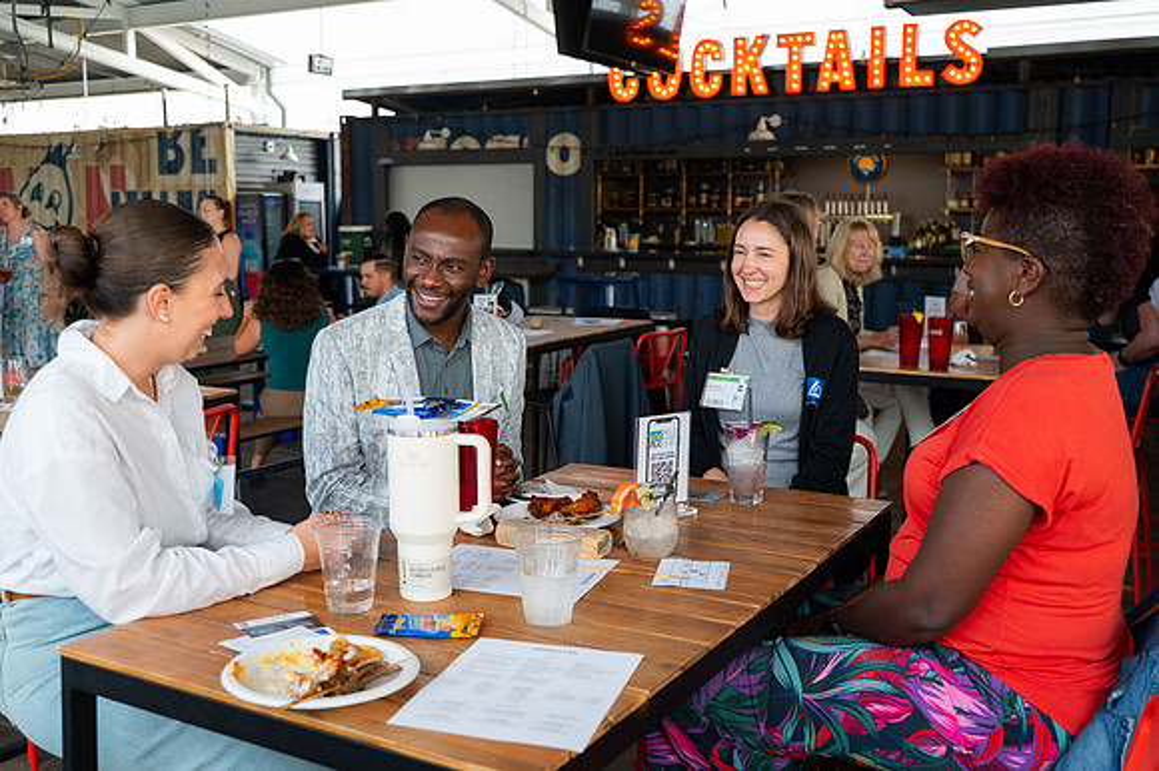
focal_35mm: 36
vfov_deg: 36.4
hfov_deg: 52.6
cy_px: 360
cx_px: 552
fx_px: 1172
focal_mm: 33.5
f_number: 3.5
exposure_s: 1/500
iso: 1250
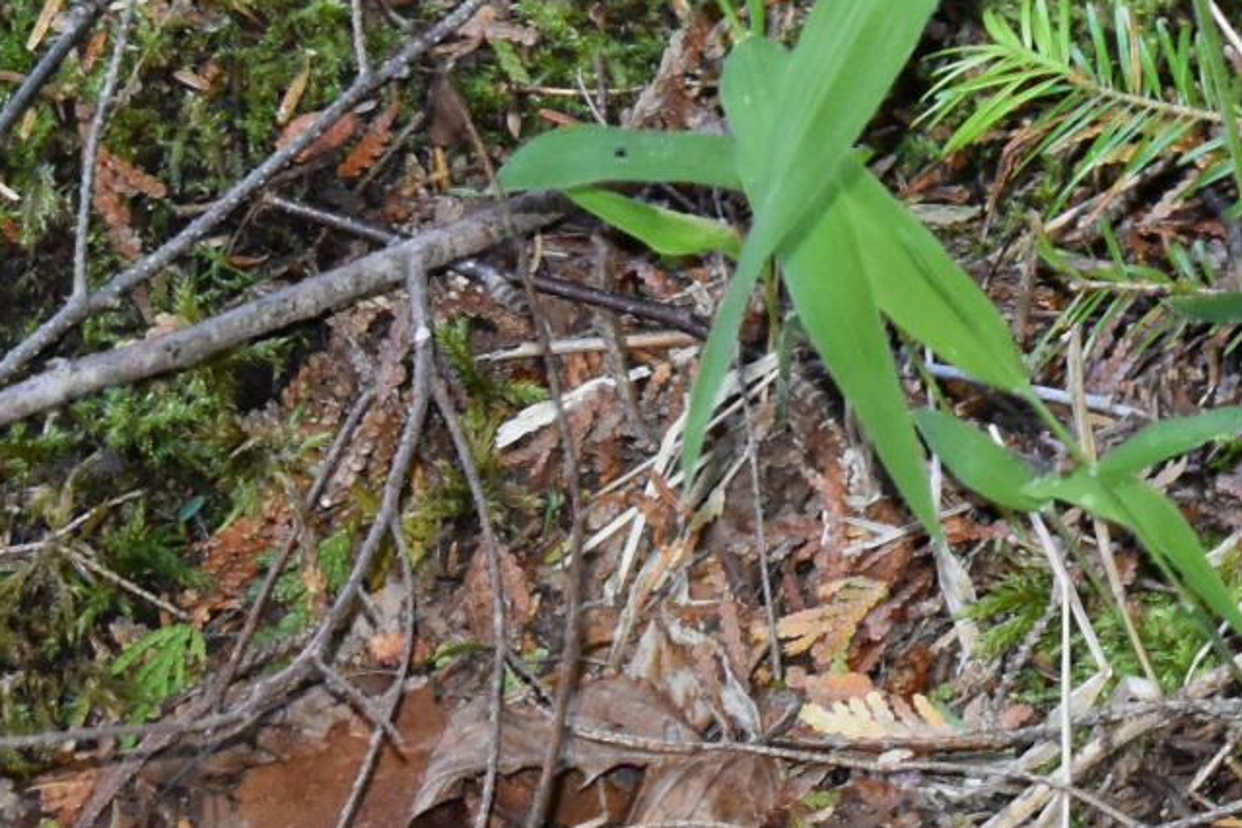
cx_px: 2566
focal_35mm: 387
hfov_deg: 5.2
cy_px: -781
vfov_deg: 3.5
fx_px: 13362
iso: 1250
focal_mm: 55
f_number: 5.6
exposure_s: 1/125
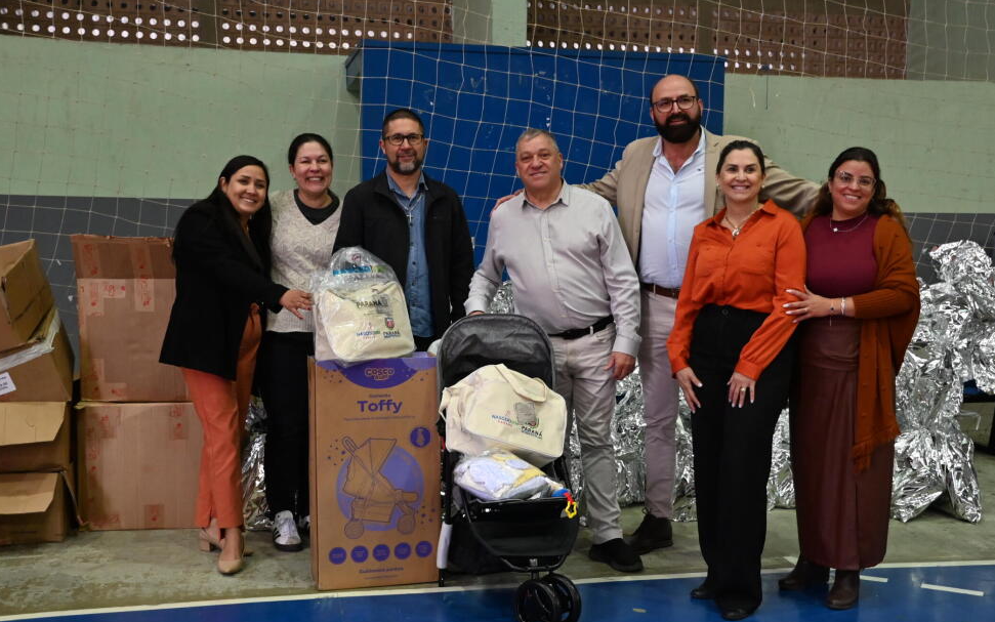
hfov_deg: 46.2
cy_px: 348
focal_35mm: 43
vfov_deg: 29.8
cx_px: 519
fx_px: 1166
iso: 2000
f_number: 4
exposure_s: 1/125
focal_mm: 27
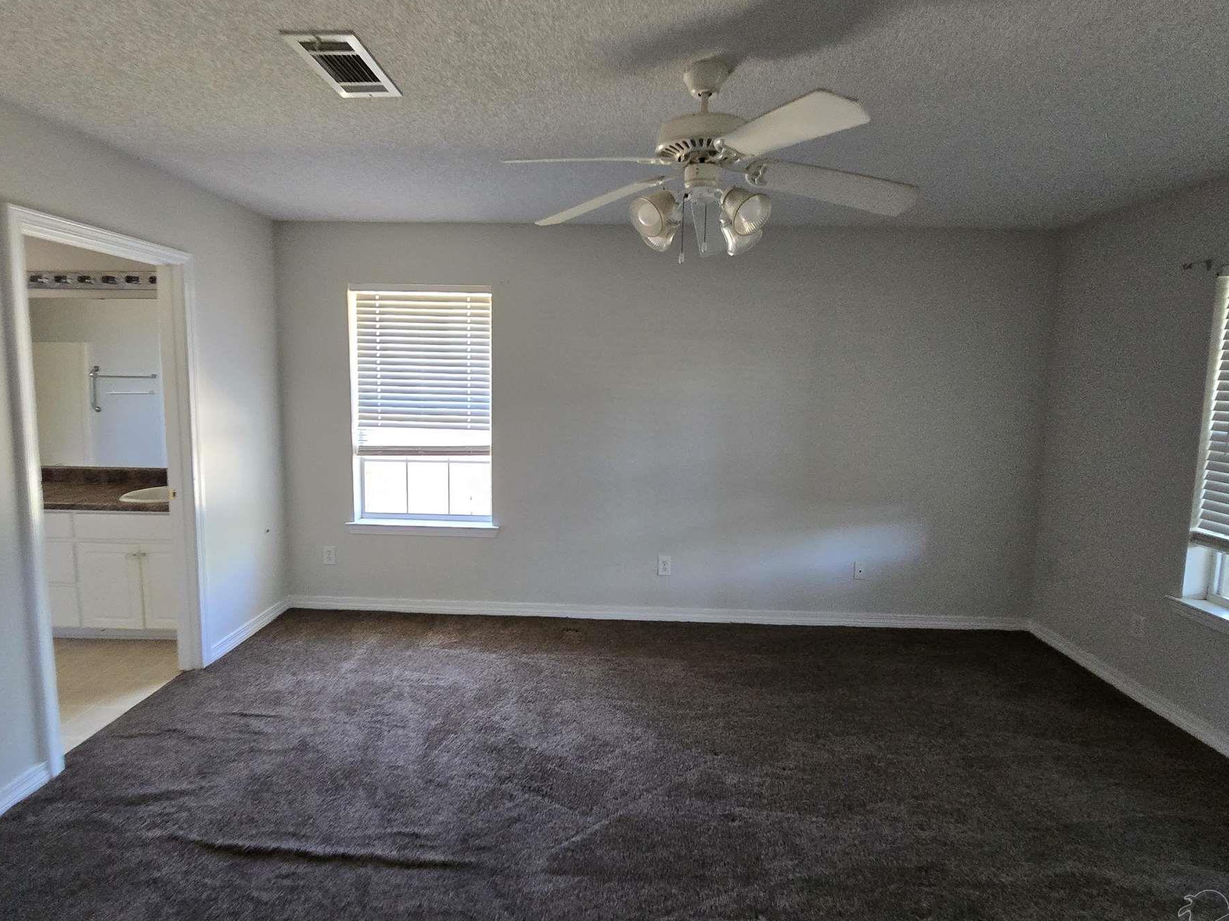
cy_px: 434
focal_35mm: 15
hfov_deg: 98.1
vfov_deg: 81.7
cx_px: 593
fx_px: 533
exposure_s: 1/60
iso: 500
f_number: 2.2
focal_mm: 2.2
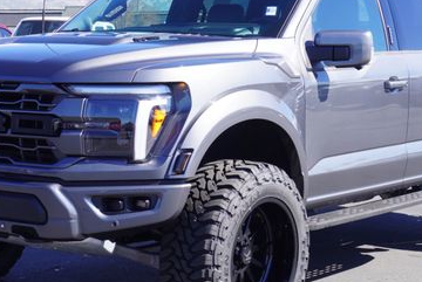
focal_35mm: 88
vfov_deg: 15.6
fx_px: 1031
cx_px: 211
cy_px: 164
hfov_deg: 23.1
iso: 100
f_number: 8
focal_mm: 33
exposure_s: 1/100
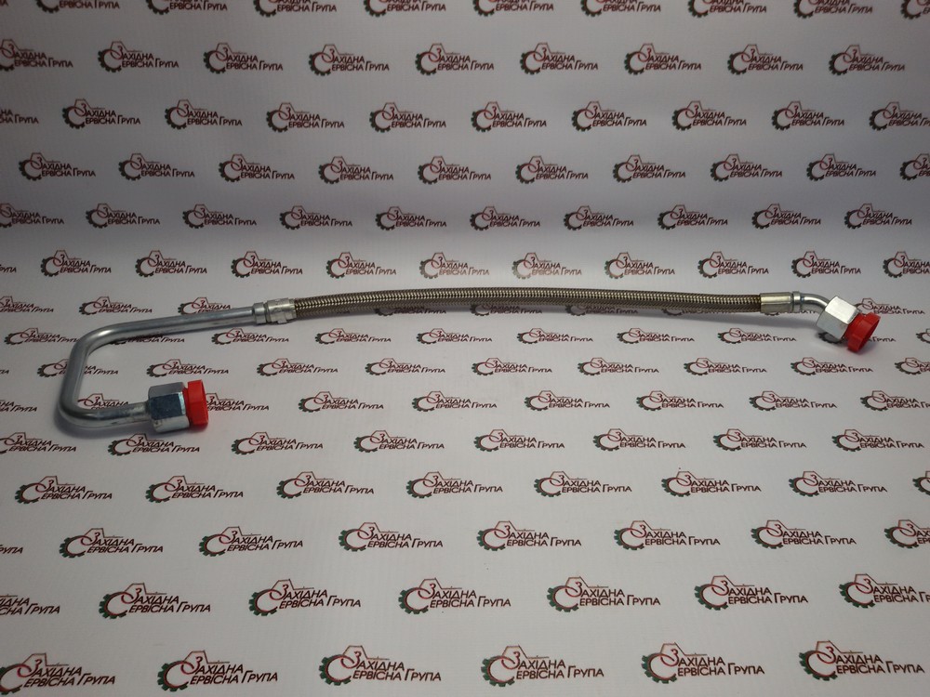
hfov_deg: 58.4
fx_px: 833
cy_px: 348
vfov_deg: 45.4
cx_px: 465
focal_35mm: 31
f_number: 2.4
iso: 40
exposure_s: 1/100
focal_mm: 2.93
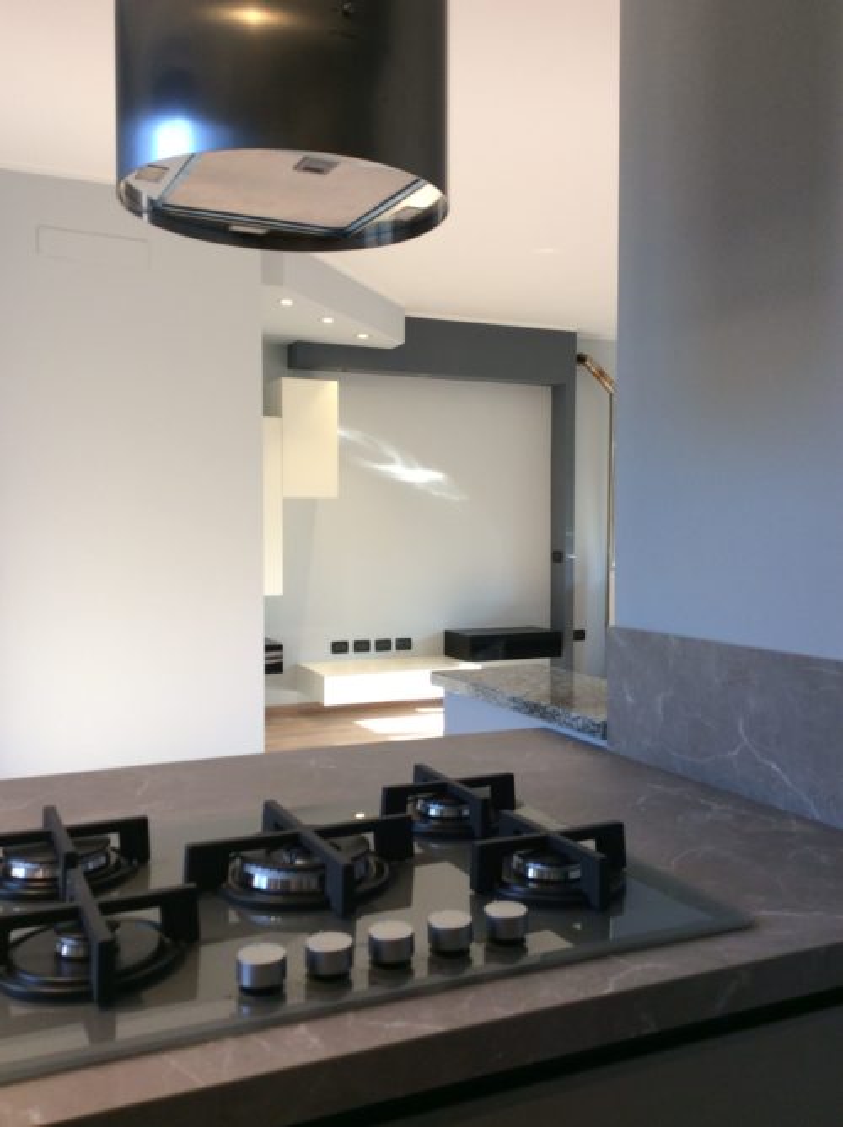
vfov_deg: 56.9
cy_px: 564
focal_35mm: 32
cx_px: 422
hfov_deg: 44.1
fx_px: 1041
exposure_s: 1/60
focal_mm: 3.3
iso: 32
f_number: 2.4
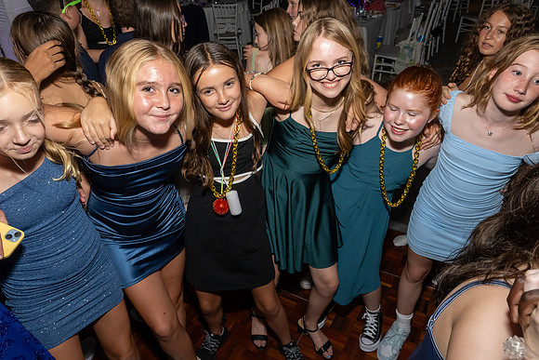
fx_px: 381
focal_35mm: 25
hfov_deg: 70.5
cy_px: 180
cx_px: 265
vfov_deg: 50.5
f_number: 7.1
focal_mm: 17
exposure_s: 1/250
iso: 1000
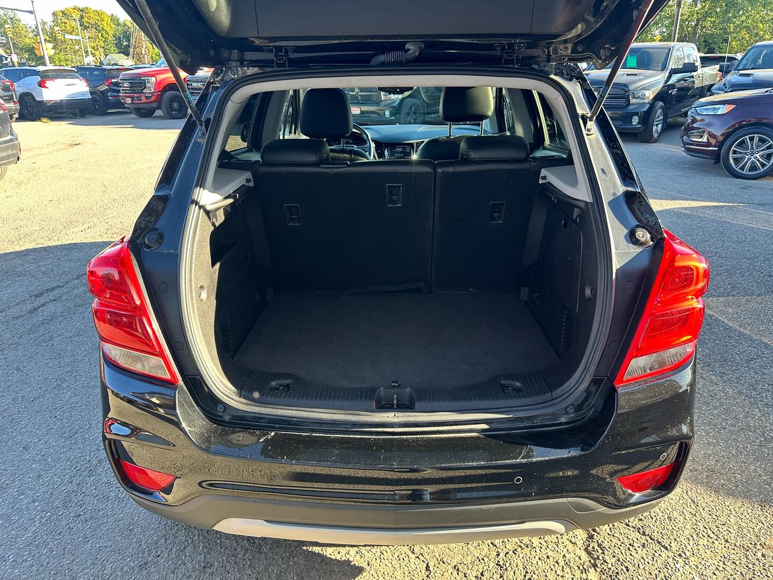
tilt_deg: -22.8
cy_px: 290
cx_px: 386
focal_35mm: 24
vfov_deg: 56.8
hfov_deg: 71.6
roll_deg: +0.2
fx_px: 536
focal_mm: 6.86
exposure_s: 1/172
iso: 80
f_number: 1.78
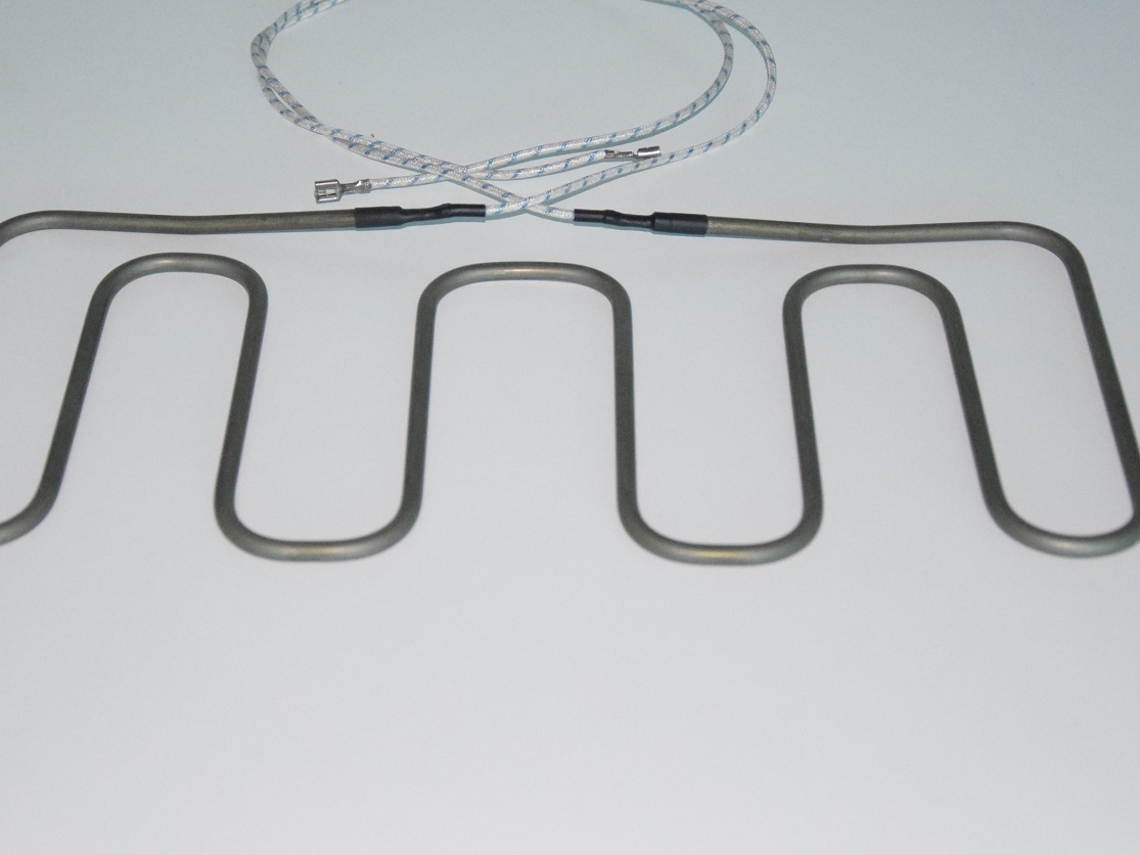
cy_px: 309
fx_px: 2865
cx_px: 522
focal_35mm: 87
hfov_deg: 22.5
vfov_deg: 16.9
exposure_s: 1/200
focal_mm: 42
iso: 6400
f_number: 4.8
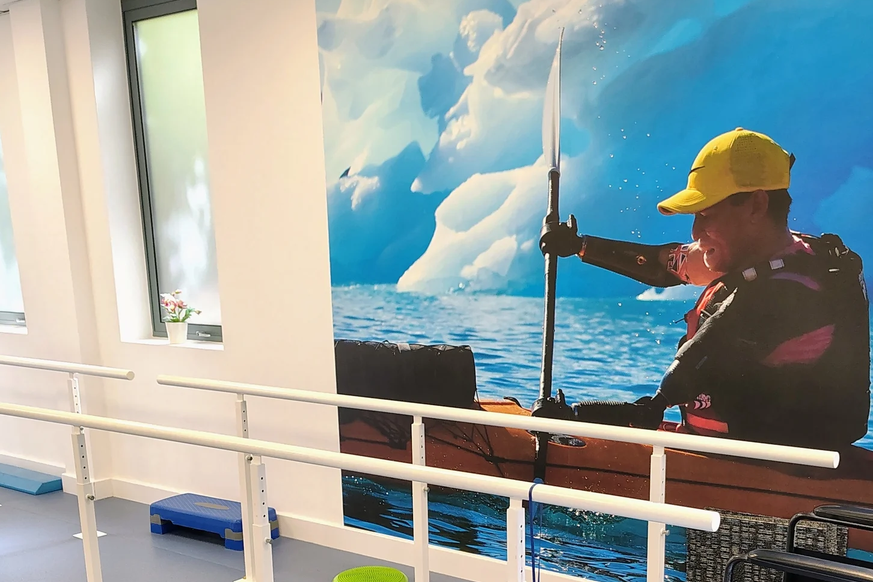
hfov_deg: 44.5
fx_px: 1067
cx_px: 428
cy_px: 501
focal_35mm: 44
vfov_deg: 29.5
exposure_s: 1/100
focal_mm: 5.56
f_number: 1.8
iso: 751
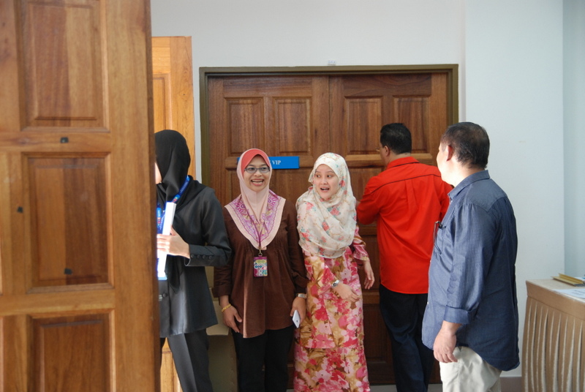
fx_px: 732
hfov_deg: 43.5
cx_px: 292
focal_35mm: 45
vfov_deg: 30.0
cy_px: 196
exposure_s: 1/160
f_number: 11
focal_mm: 30
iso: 500
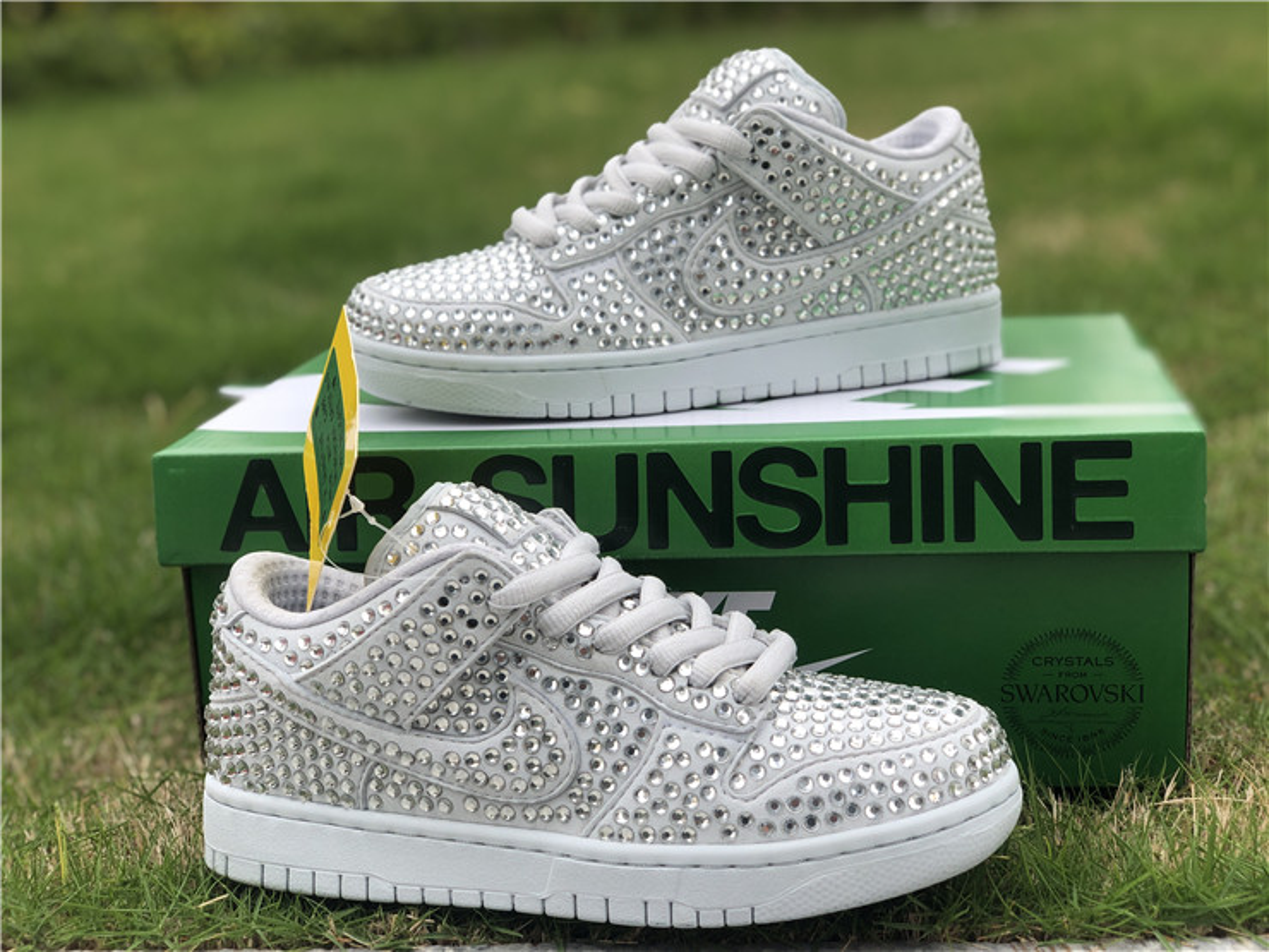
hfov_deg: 36.8
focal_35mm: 52
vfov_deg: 28.0
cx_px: 634
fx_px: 1906
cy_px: 476
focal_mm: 6
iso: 16
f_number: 2.4
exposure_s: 1/343
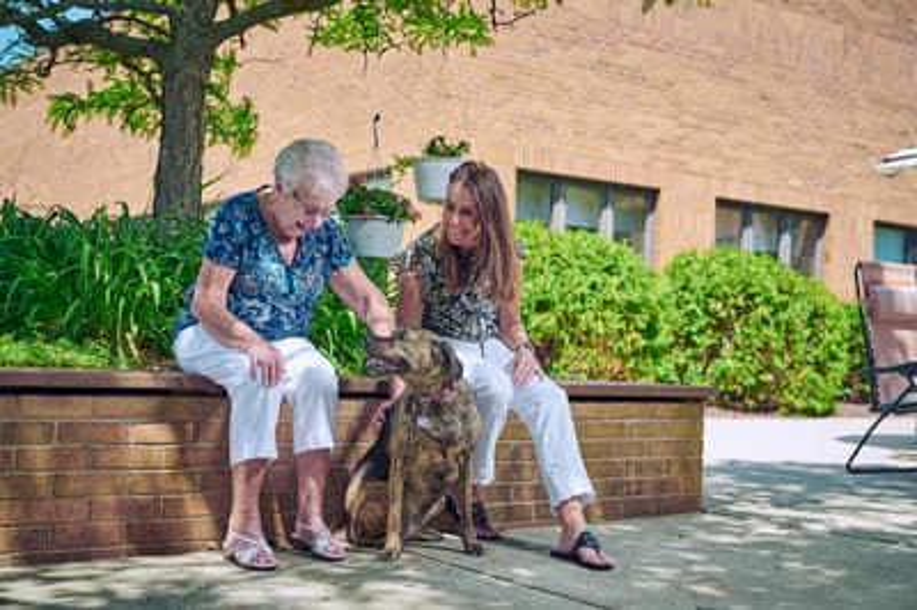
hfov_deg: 39.6
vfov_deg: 26.9
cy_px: 305
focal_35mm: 50
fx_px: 1273
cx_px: 458
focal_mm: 50
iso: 64
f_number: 4
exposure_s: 1/200
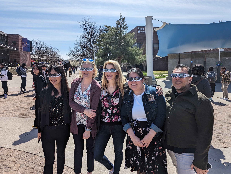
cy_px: 87
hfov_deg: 71.5
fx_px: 160
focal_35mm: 24
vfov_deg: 56.9
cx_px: 116
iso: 35
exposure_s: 1/750
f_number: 1.85
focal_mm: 6.81
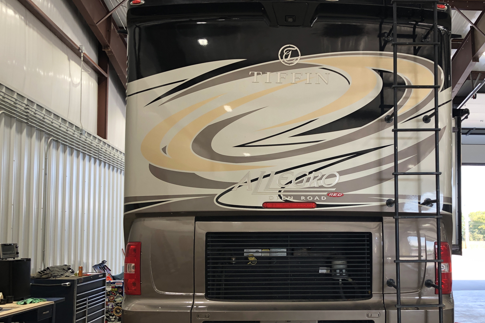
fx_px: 512
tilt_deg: +1.7
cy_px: 217
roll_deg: +0.3
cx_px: 308
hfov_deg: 50.1
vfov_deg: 34.7
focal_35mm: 38
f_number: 1.8
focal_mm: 3.99
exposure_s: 1/120
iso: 50
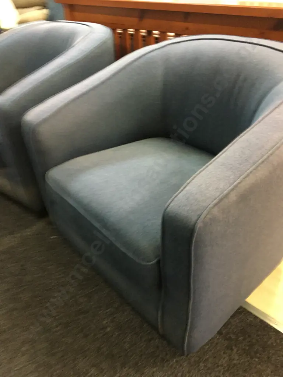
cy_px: 188
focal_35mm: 29
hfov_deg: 48.2
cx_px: 142
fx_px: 316
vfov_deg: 61.7
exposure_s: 1/8
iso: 100
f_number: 2.2
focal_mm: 4.15
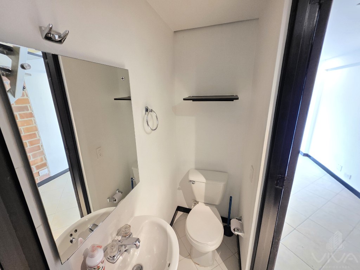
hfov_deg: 106.2
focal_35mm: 13
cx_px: 180
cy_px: 135
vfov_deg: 89.9
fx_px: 135
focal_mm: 2.2
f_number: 1.9
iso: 1600
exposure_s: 1/24
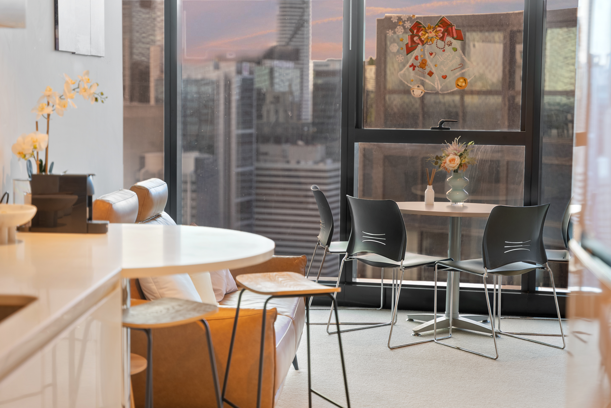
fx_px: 1189
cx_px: 306
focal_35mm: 70
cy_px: 204
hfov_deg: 28.8
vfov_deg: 19.5
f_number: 2.8
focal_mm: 70
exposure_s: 1/4
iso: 200
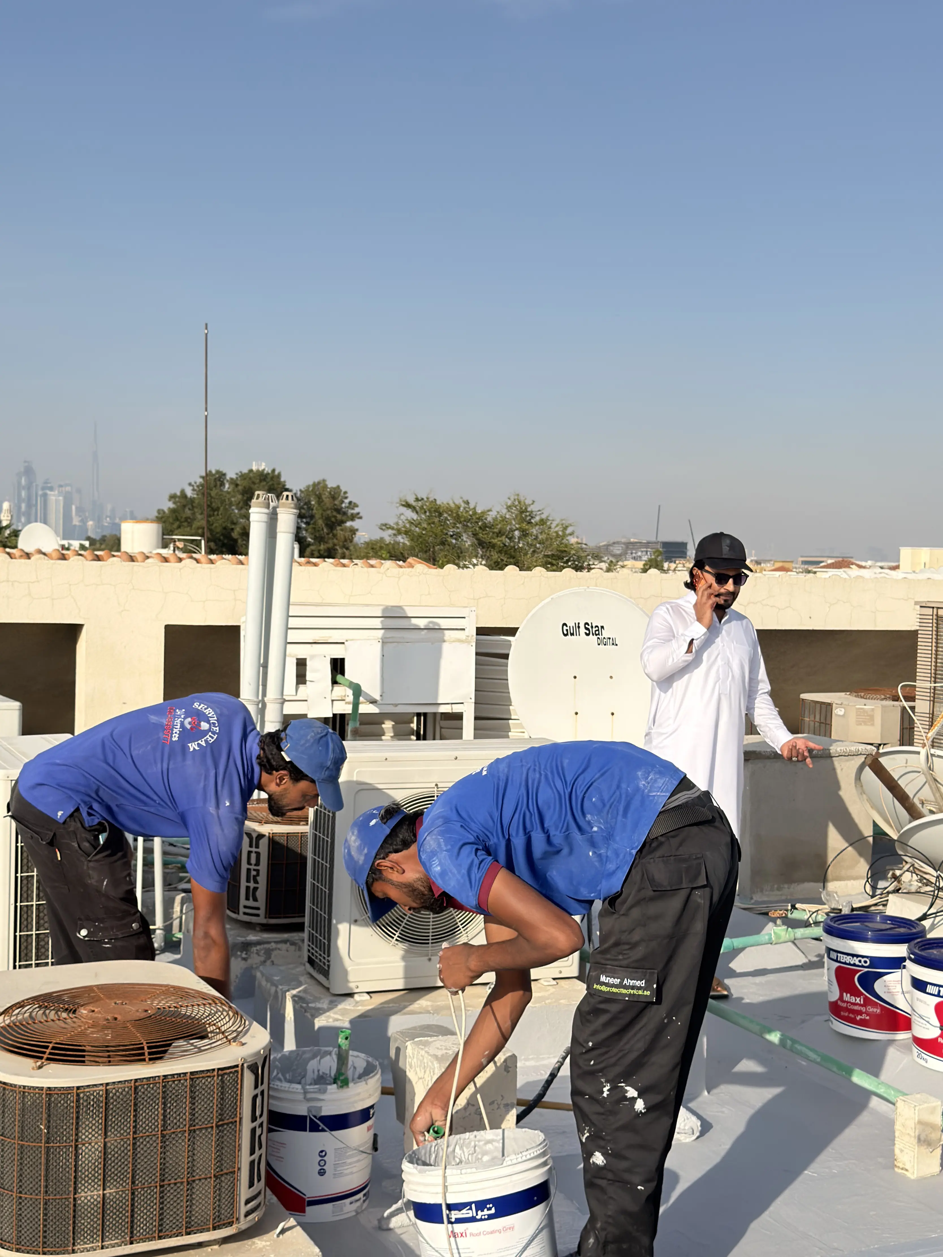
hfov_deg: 32.9
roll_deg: -2.0
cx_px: 472
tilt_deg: -2.9
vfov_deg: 42.9
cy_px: 628
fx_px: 1598
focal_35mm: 44
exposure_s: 1/6897
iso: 64
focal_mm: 6.76
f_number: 1.78
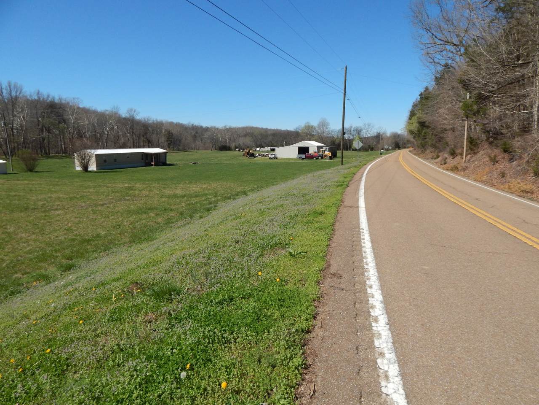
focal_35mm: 23
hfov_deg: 73.9
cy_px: 202
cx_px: 270
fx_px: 358
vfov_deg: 58.9
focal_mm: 4
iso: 200
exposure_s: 1/1000
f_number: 6
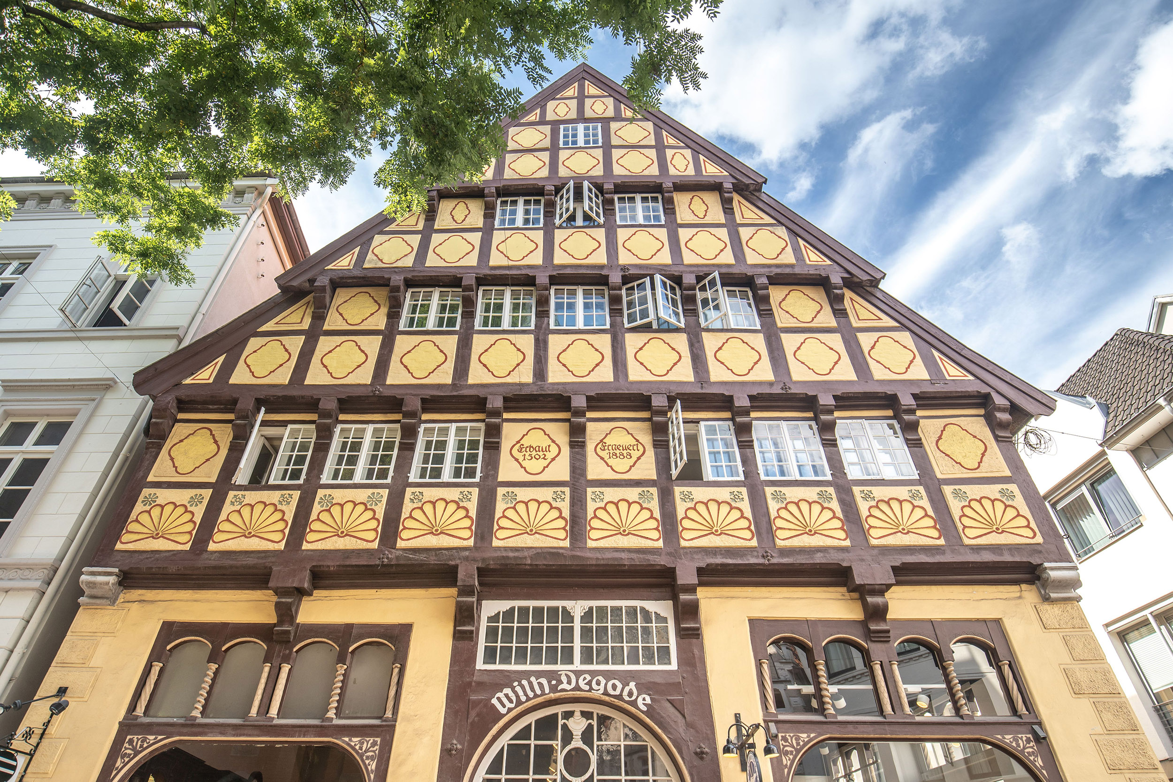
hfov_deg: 86.9
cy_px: 391
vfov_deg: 64.6
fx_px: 619
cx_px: 586
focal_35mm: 19
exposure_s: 1/100
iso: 200
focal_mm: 19
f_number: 6.3
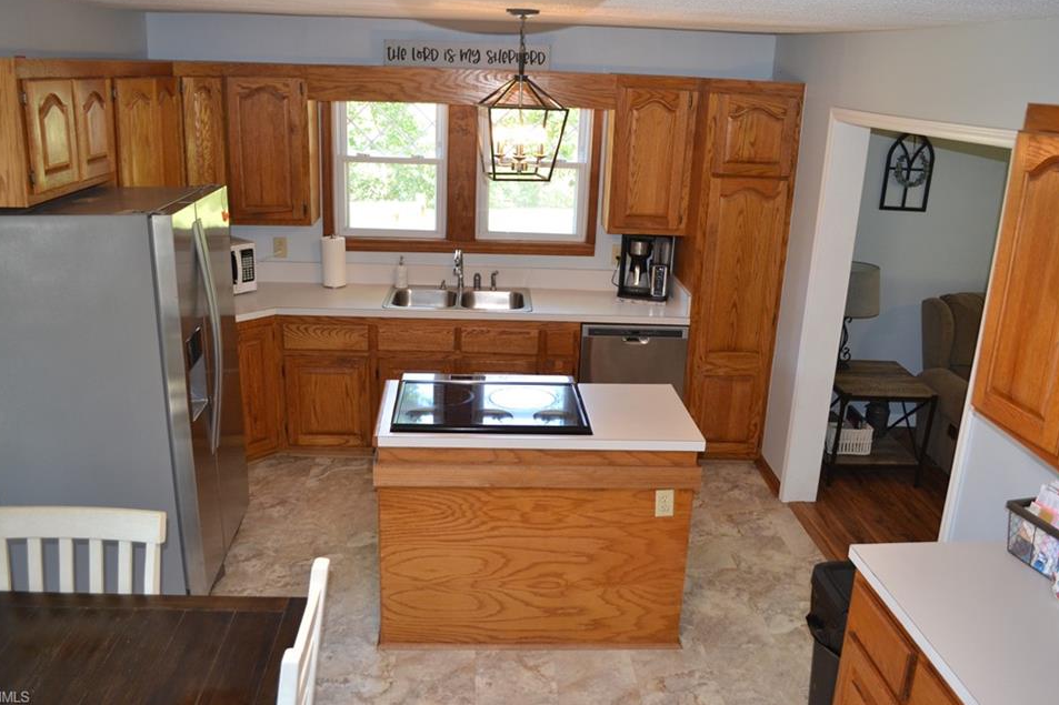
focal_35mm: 29
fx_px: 853
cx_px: 523
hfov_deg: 63.7
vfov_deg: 44.9
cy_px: 329
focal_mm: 18
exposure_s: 1/60
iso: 560
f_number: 3.5
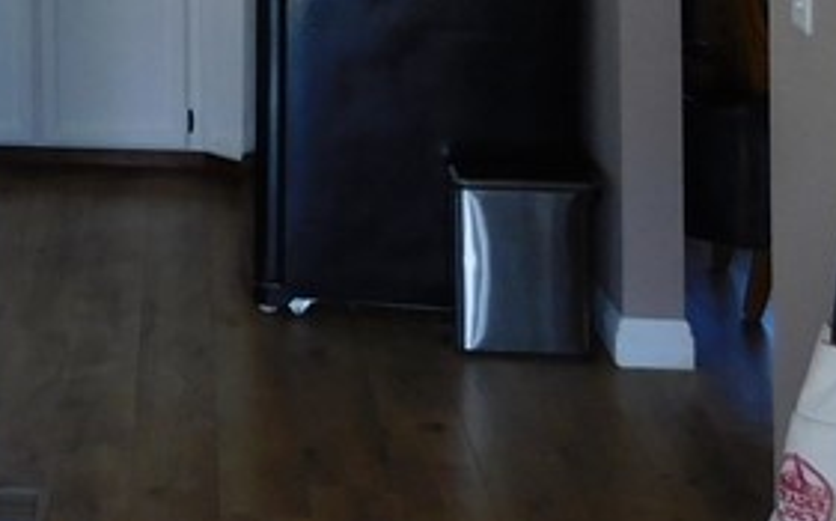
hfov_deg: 20.7
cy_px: -292
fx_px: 2026
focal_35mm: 89
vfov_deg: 13.7
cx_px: -321
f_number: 3
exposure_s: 1/30
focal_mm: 4
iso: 140
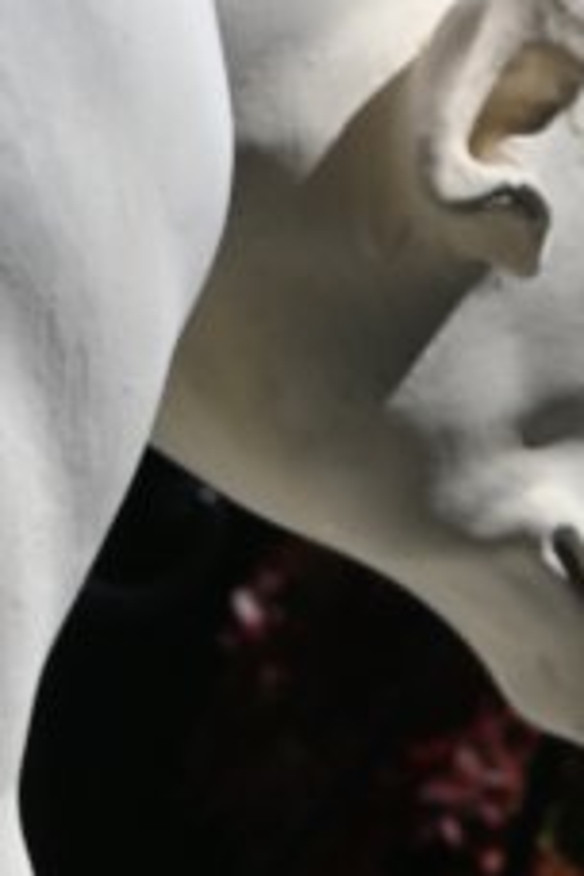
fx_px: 6042
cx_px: -492
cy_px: 1598
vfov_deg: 8.0
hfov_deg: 5.4
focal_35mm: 248
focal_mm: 31.5
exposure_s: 1/640
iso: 100
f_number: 9
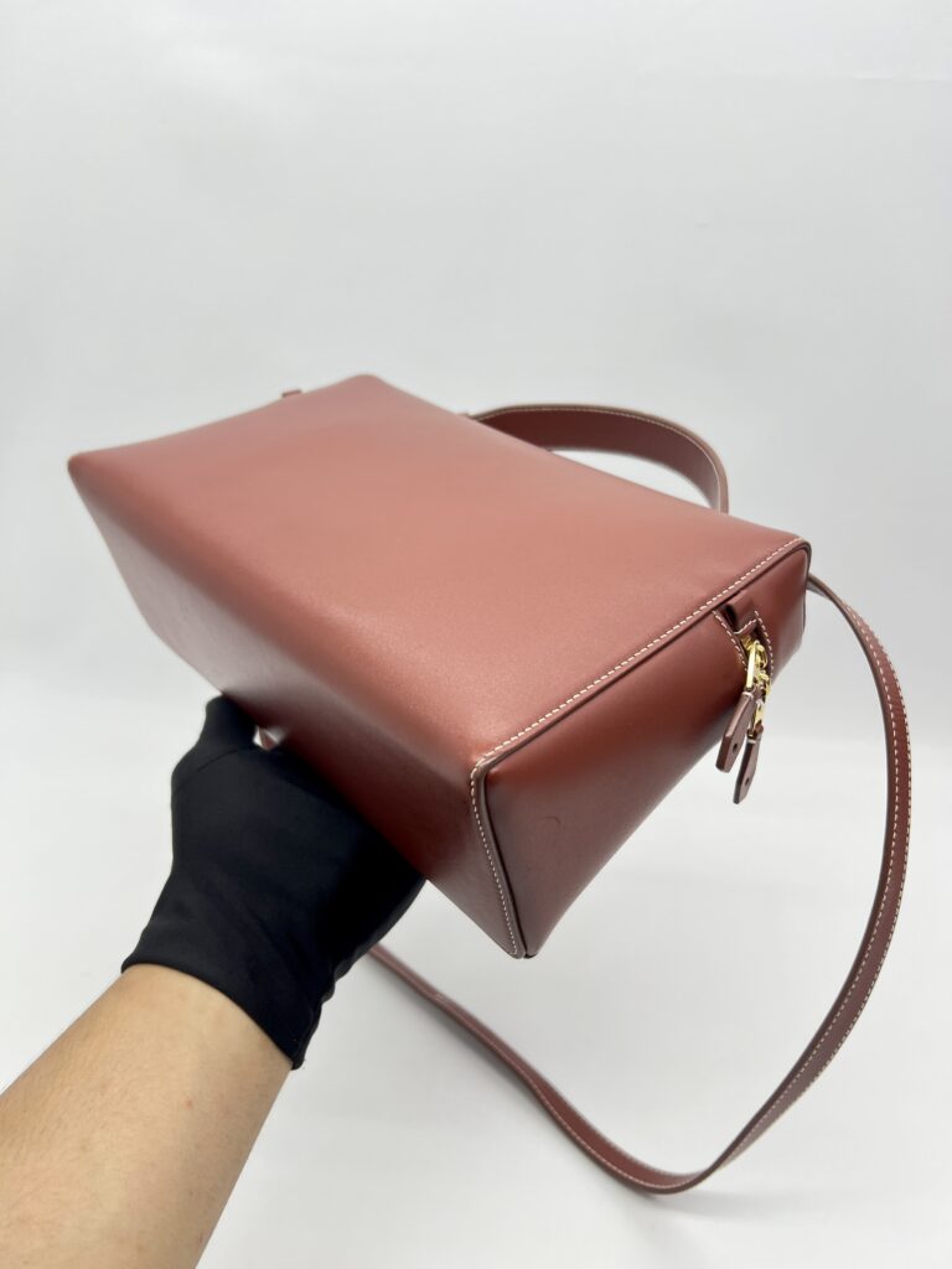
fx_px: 953
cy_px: 634
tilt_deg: -26.0
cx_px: 476
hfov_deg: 53.1
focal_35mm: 26
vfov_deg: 67.3
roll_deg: -0.5
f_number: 1.5
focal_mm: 5.7
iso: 40
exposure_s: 1/100
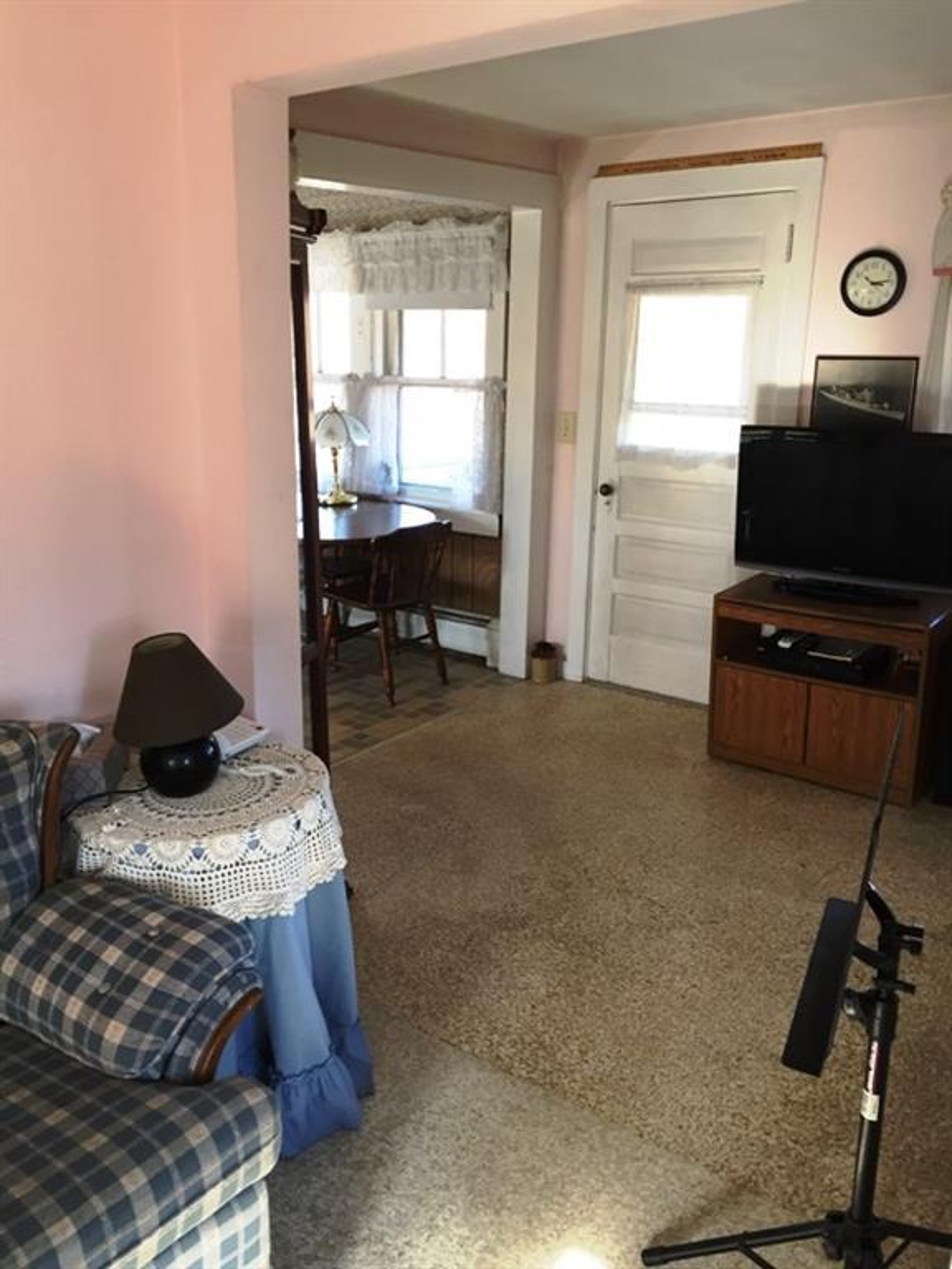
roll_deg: -0.5
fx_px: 1063
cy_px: 634
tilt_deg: -14.2
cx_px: 476
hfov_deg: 48.2
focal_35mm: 29
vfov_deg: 61.7
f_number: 2.2
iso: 40
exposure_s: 1/30
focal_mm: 4.15
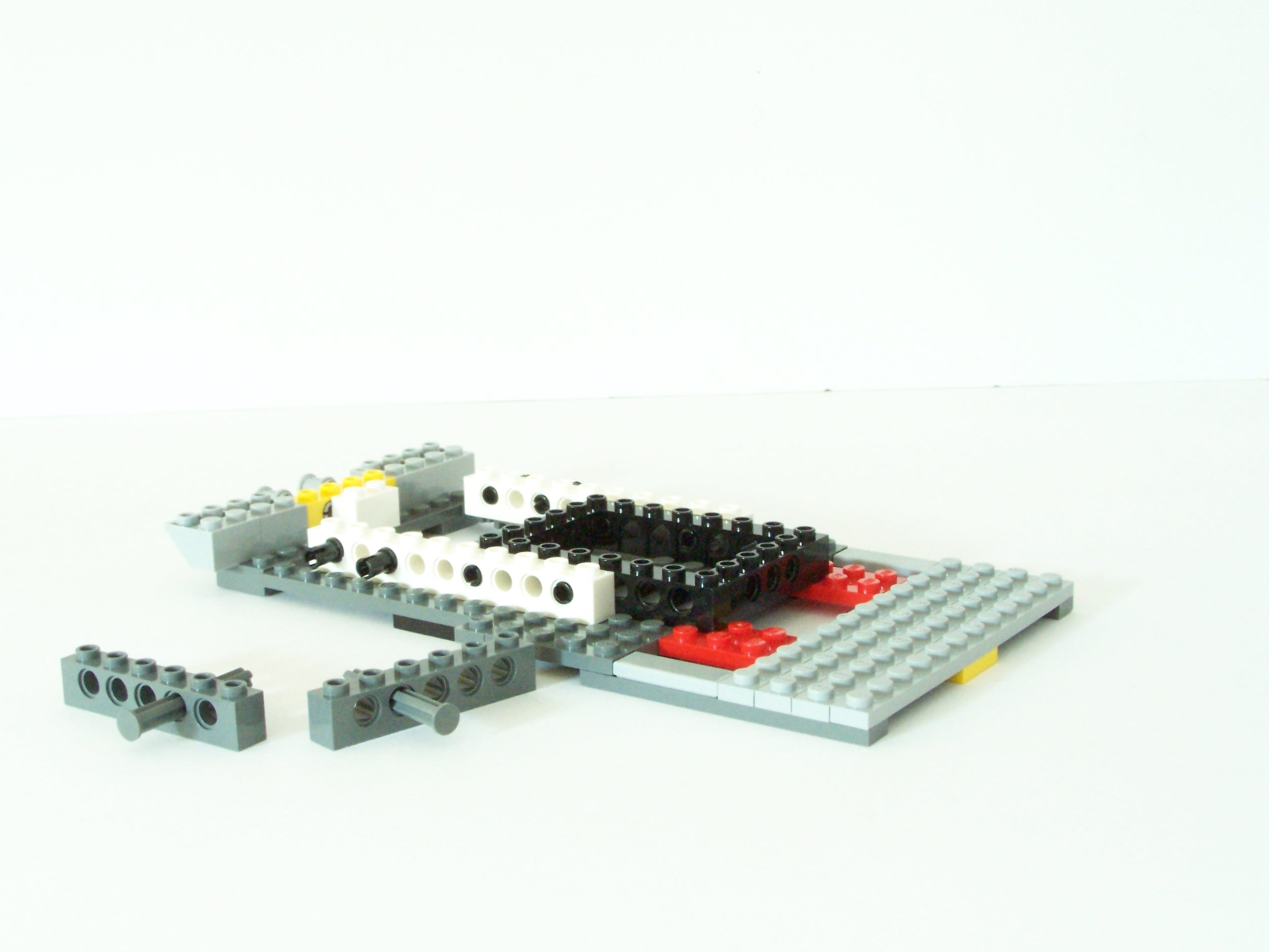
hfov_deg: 36.8
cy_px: 467
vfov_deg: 28.0
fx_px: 1906
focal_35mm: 52
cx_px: 625
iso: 400
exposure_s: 1/4
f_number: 6.3
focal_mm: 8.5
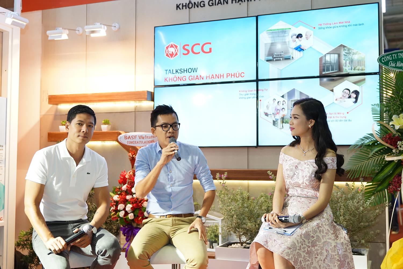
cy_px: 134
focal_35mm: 43
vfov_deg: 31.2
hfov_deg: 45.4
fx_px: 481
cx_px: 202
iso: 1600
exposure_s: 1/200
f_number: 2.8
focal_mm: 43
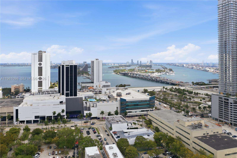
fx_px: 184
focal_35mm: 28
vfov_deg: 46.4
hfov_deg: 65.5
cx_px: 118
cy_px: 79
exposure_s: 1/640
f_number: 6.3
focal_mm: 10.3
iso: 100
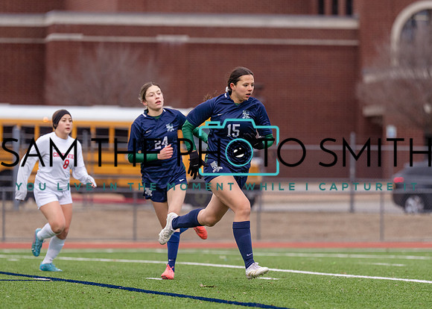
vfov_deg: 5.7
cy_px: 186
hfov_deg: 8.0
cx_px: 227
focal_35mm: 252
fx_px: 3094
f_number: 2.8
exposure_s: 1/1600
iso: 640
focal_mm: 151
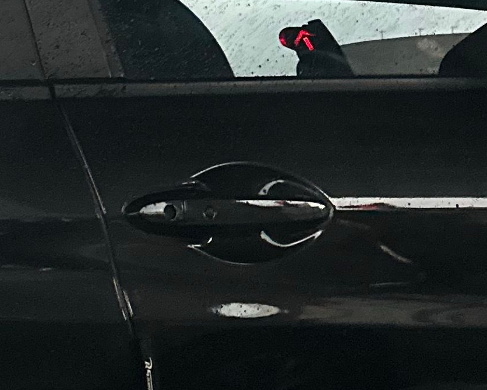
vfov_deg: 11.6
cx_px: -26
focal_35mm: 113
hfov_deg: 16.6
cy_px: -490
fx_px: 1629
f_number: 1.78
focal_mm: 6.86
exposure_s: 1/60
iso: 800
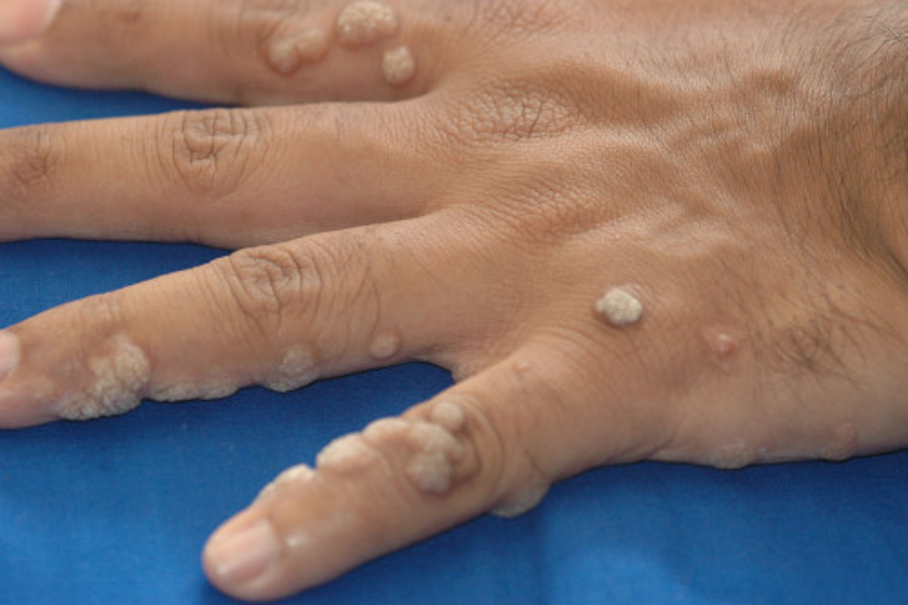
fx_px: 3971
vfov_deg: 8.7
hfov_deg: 13.0
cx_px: 454
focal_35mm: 158
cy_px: 302
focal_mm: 105
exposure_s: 1/80
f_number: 4.5
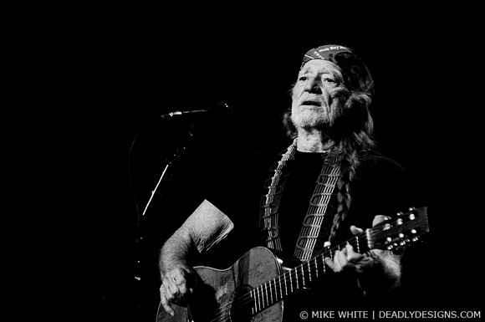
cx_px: 242
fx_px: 4036
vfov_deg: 4.6
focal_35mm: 300
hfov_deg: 6.9
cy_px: 161
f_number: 3.2
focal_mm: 200
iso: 800
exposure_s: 1/320
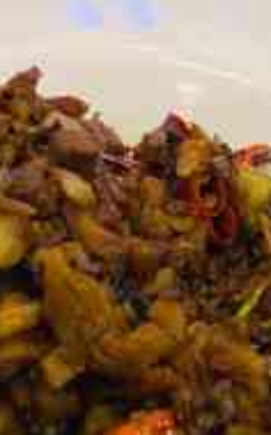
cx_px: 576
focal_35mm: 102
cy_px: 158
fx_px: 1206
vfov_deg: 20.4
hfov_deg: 11.3
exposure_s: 1/50
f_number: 1.8
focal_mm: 4.25
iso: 160
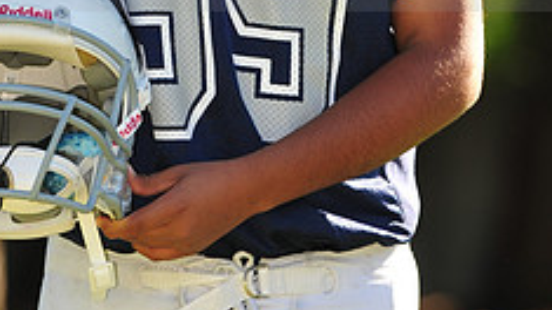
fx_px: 7184
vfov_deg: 2.5
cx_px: 193
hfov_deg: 4.4
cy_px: -63
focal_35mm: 491
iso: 200
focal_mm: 190
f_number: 4.5
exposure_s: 1/320
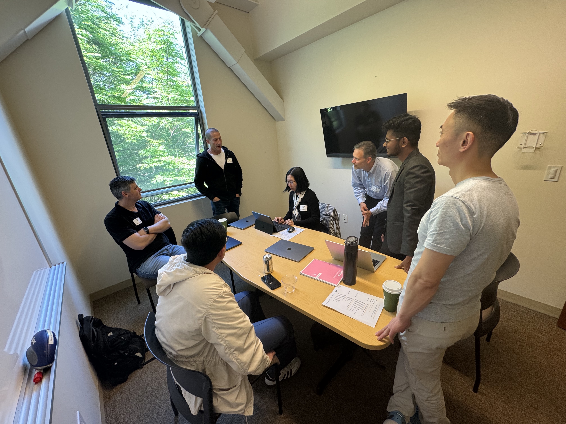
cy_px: 212
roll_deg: +4.9
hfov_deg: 102.1
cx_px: 283
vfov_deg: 85.7
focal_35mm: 14
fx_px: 229
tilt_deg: -19.1
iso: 160
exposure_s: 1/60
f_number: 2.2
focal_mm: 2.22
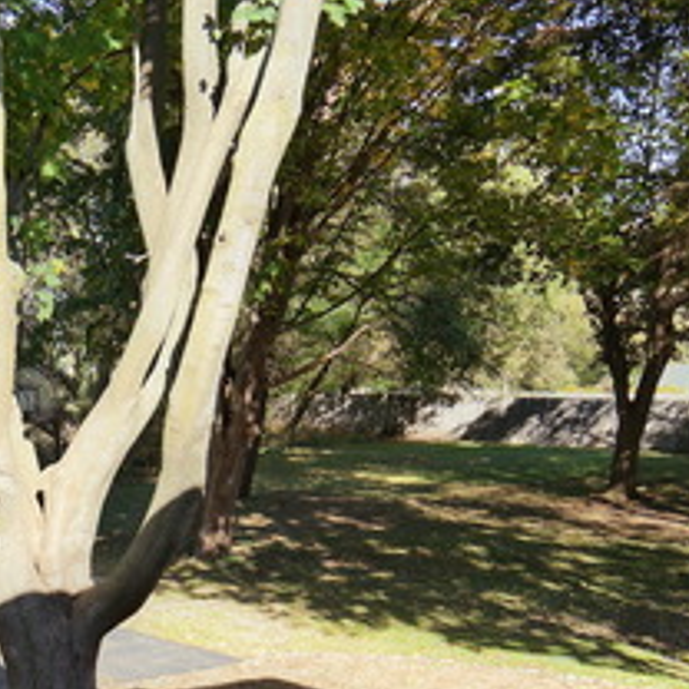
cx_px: -113
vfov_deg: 33.5
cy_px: 661
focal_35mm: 47
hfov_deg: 31.1
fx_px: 1058
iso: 100
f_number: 5
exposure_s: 1/100
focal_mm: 12
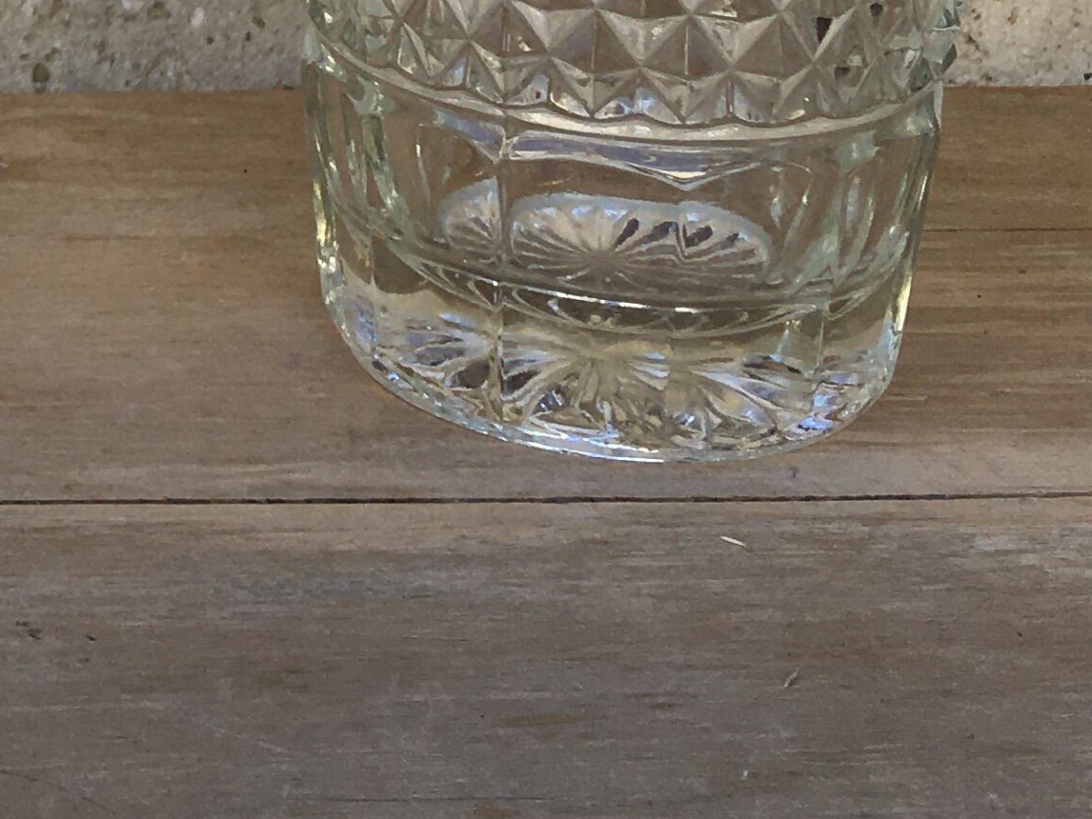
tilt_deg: -9.9
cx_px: -278
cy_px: -401
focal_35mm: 102
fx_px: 3218
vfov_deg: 13.7
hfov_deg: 18.1
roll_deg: +0.6
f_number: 2.2
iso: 25
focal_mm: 4.15
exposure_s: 1/243
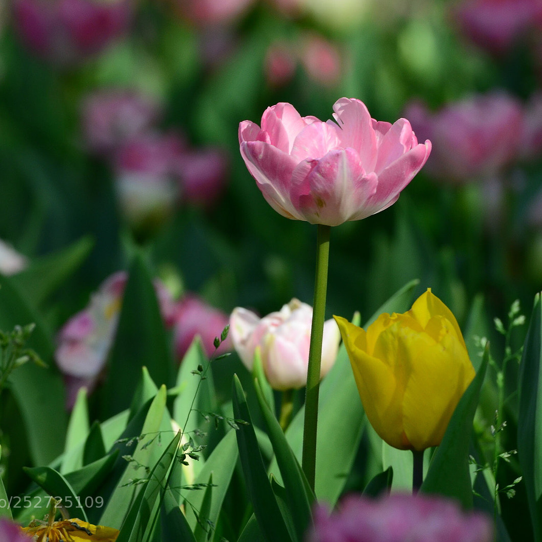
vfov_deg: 3.0
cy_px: 271
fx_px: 10239
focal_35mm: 578
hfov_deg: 3.0
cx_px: 246
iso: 400
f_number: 9
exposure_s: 1/320
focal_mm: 300
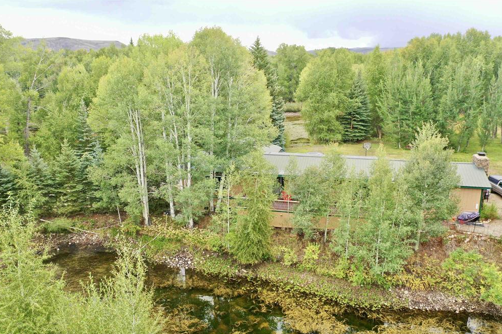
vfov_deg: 44.9
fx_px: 404
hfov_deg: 63.7
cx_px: 246
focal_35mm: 29
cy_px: 171
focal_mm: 10.26
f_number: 3.2
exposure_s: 1/40
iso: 100
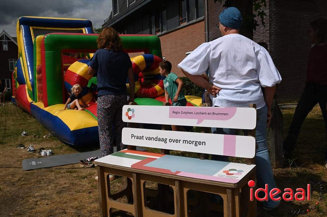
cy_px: 108
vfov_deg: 38.8
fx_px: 308
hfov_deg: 55.8
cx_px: 164
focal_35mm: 34
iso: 640
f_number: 18
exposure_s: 1/1250
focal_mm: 34
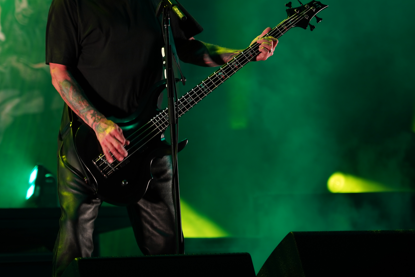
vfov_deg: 8.9
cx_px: 154
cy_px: 62
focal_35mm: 154
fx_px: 1775
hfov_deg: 13.3
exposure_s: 1/100
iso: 250
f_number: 4
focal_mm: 98
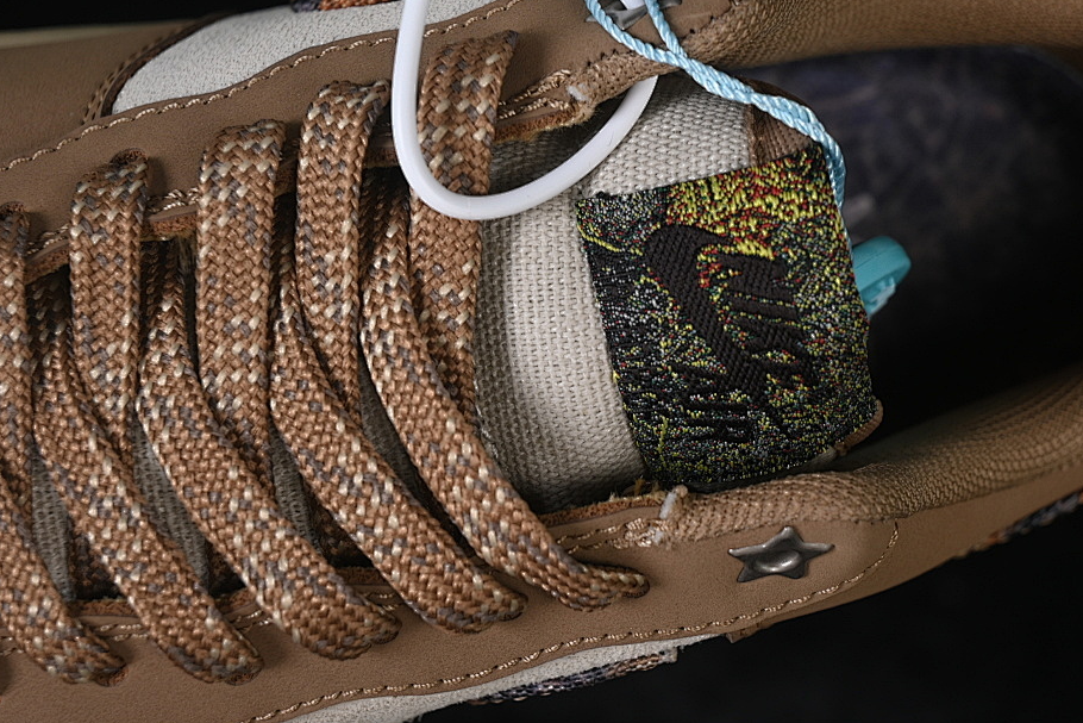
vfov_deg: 15.4
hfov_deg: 22.9
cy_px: 329
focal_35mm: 89
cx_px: 590
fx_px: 2678
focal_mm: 50
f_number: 7.1
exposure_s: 1/60
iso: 160
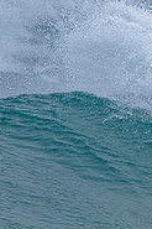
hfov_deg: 0.7
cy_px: 87
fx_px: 12195
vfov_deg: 1.1
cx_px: 260
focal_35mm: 1922
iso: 450
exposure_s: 1/2000
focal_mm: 500
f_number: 5.6
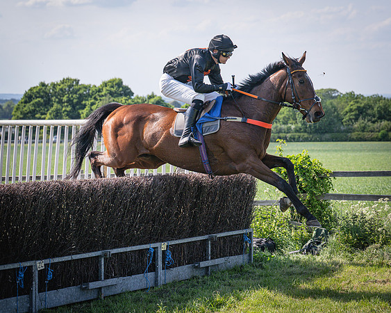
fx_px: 1232
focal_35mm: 106
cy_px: 165
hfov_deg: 18.0
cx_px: 205
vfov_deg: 14.5
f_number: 4
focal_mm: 70
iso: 400
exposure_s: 1/3200
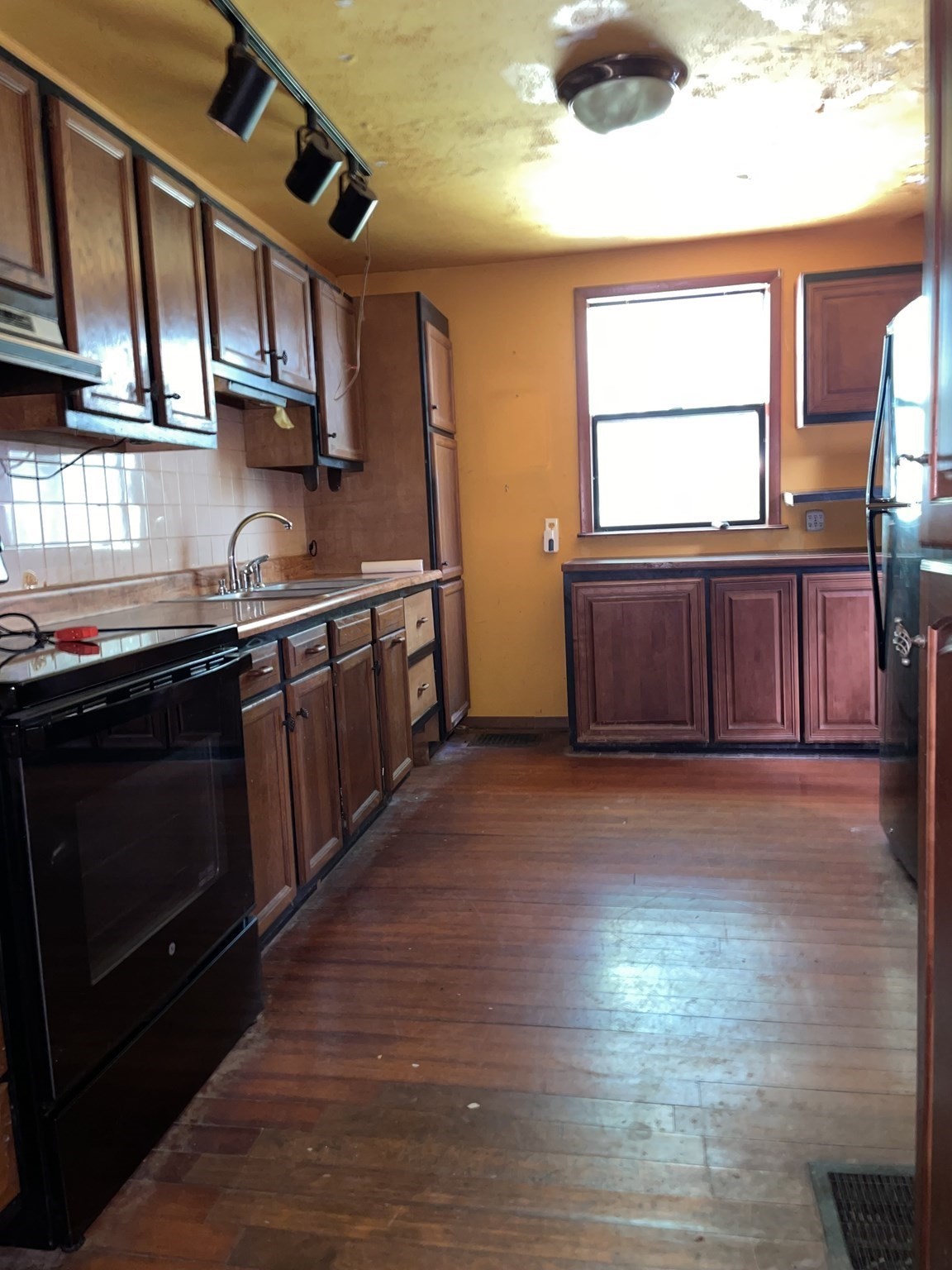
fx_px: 953
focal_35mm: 26
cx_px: 476
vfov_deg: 67.3
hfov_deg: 53.1
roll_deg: +2.7
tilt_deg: -4.8
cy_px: 635
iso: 100
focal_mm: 4.2
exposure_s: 1/4
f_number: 1.6
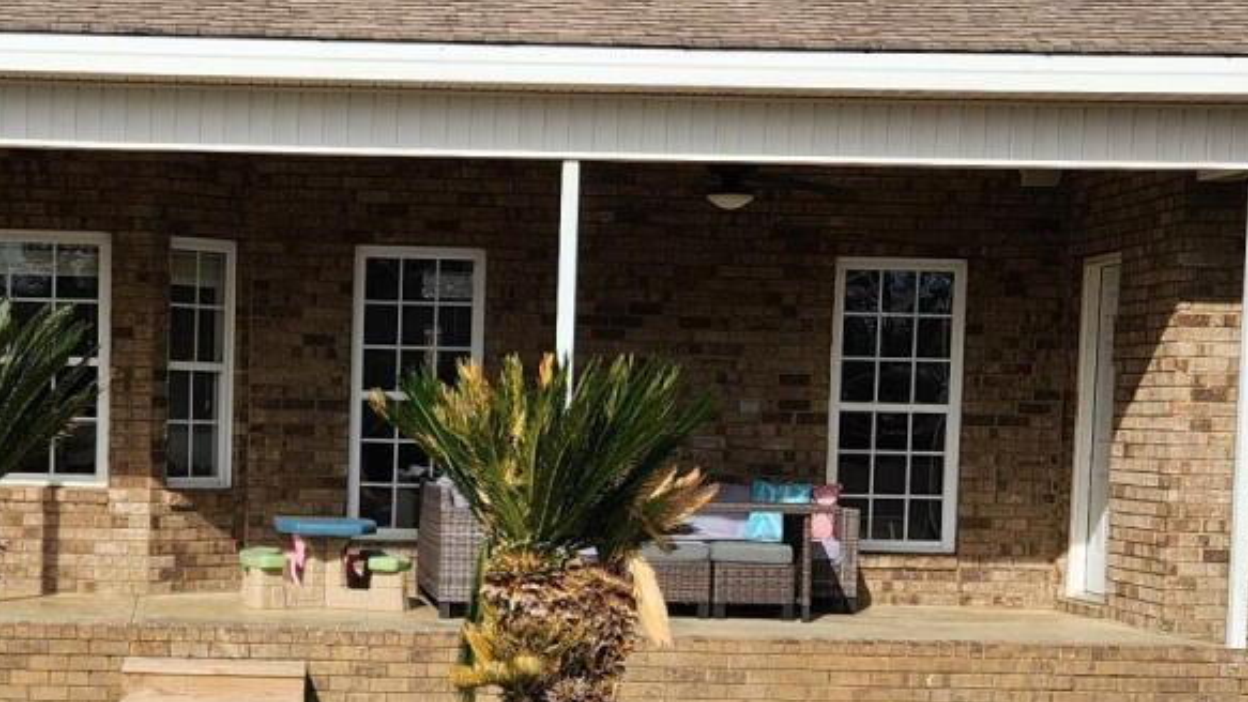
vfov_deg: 13.9
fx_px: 2846
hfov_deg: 24.4
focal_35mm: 86
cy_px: 691
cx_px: 295
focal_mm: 5.4
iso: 20
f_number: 1.8
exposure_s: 1/2456
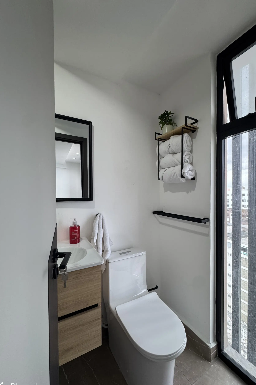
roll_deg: +0.7
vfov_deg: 100.4
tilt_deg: -1.0
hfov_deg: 77.2
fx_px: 160
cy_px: 195
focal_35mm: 15
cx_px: 137
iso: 160
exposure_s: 1/99
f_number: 2.2
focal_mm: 2.22
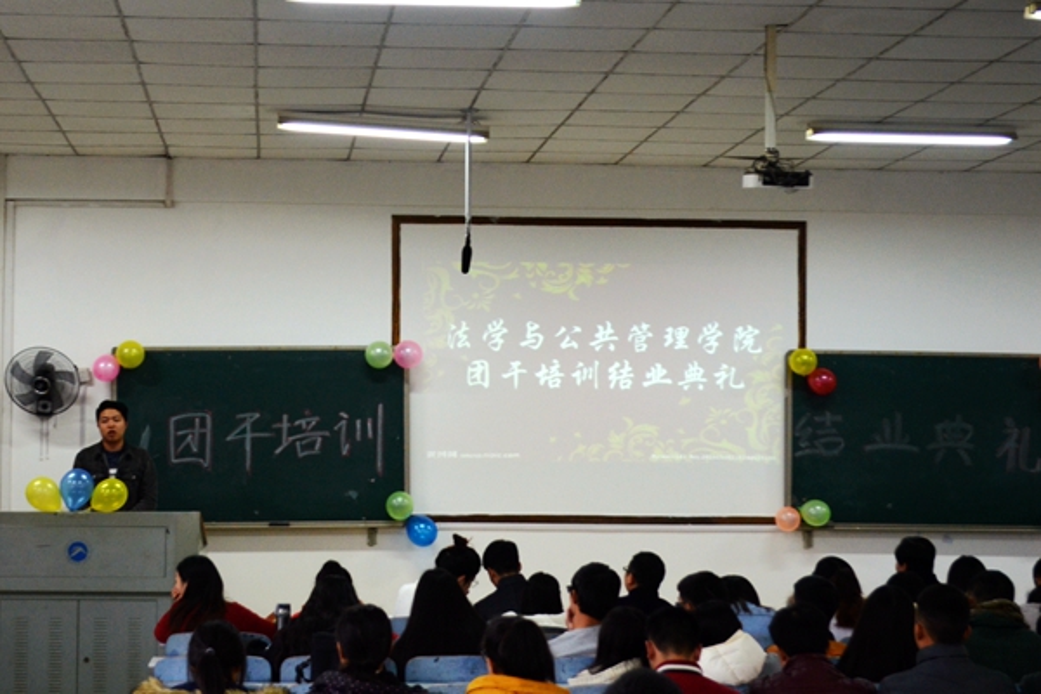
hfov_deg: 35.1
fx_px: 1648
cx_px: 520
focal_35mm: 57
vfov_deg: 23.8
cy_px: 347
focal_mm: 38
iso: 640
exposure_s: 1/60
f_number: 5
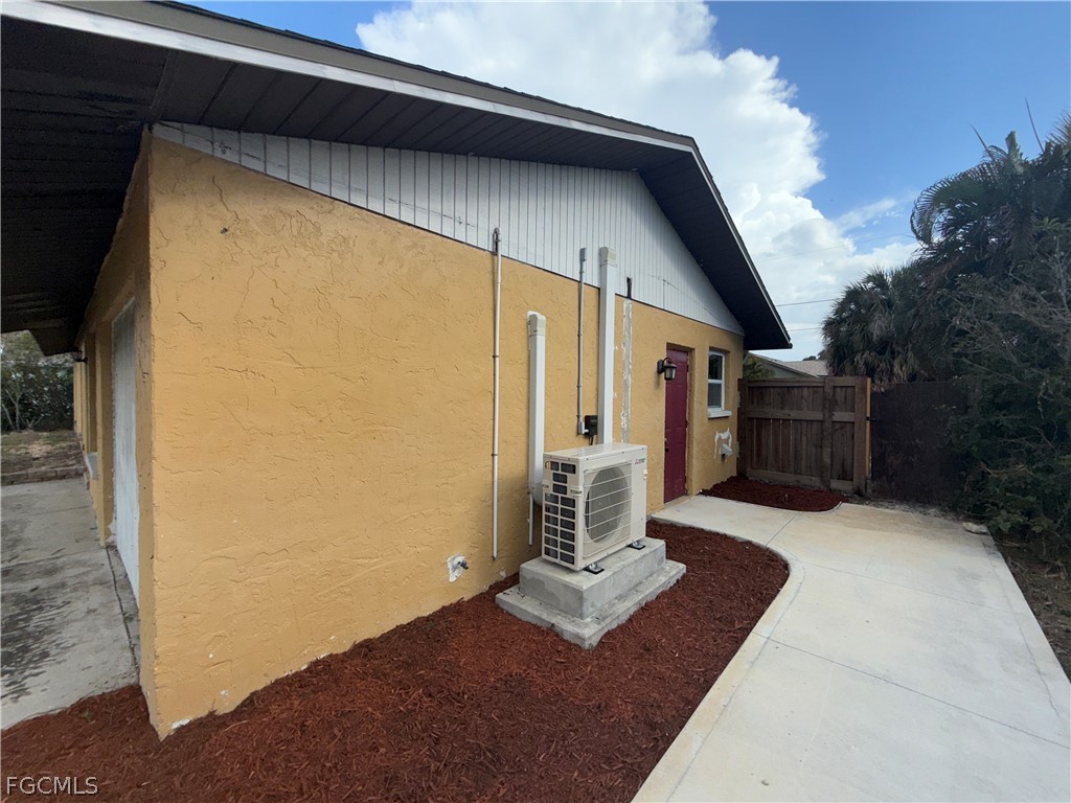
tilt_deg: +0.8
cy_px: 402
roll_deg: +0.4
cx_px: 536
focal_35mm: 14
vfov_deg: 85.7
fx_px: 433
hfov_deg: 102.1
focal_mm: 2.22
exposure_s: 1/1259
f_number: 2.2
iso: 16
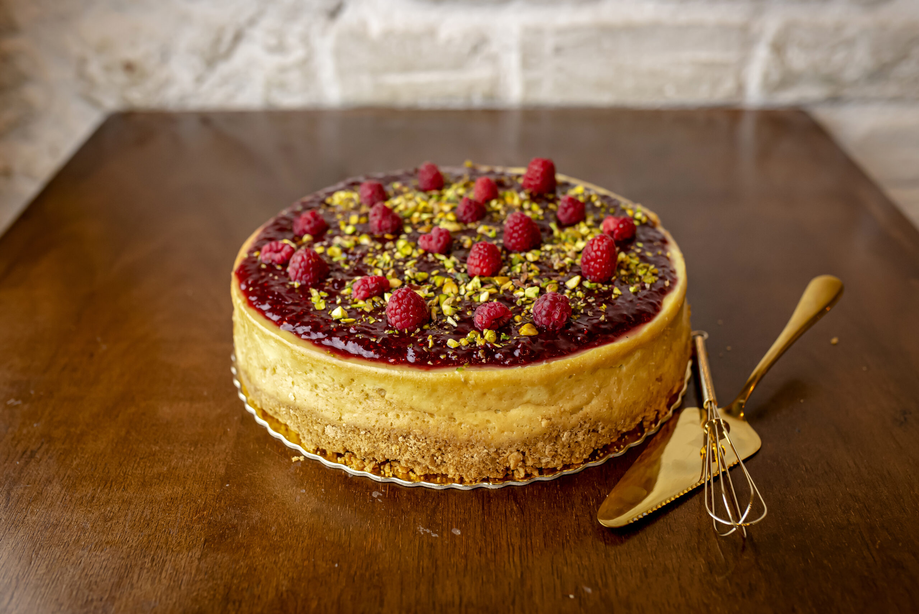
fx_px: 894
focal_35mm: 35
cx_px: 460
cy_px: 307
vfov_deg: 37.9
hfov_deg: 54.4
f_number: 3.5
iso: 800
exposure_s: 1/160
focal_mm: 35
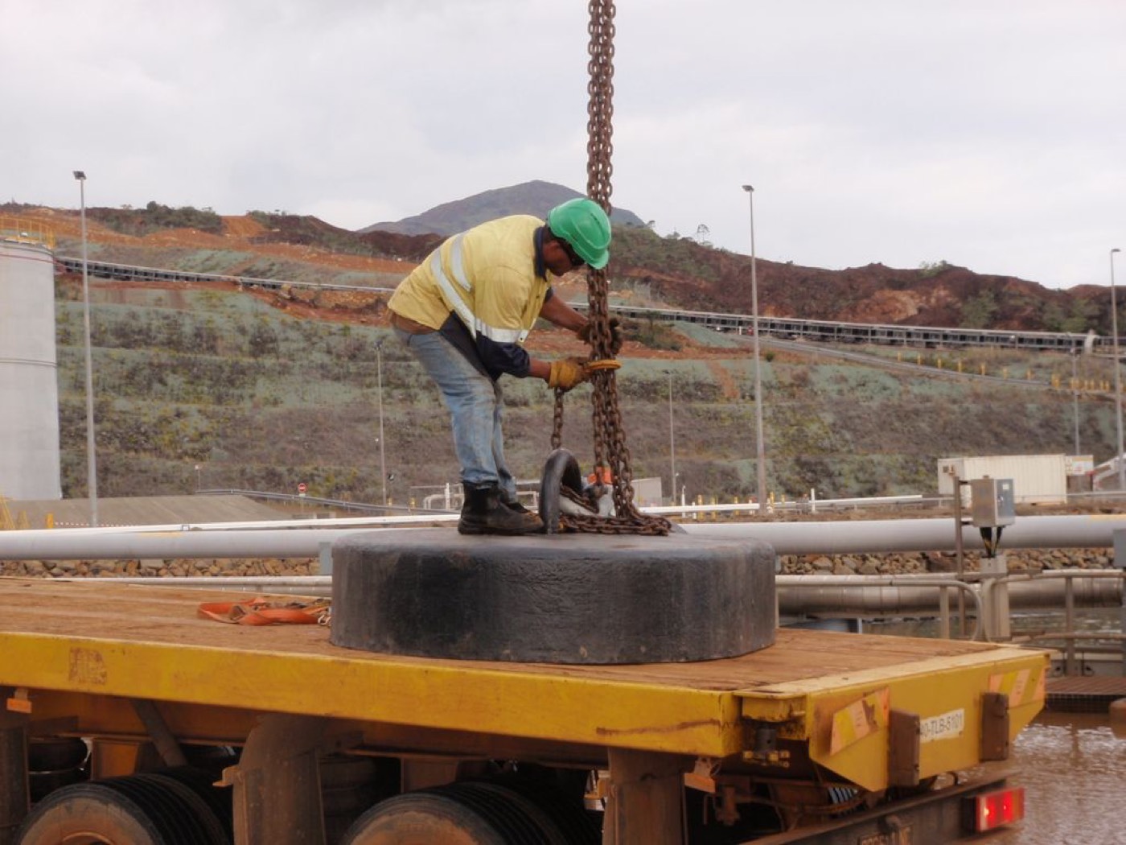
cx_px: 563
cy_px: 422
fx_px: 2114
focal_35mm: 65
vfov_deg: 22.6
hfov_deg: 29.8
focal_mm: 11.76
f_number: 5.6
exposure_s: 1/125
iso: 64
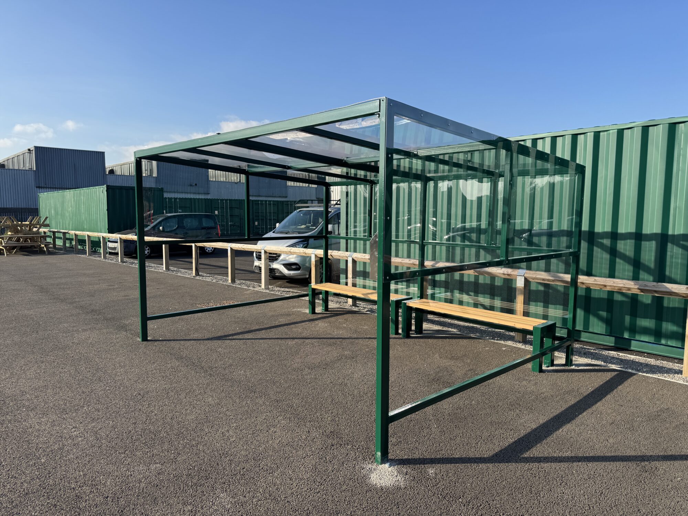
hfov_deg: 71.6
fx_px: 477
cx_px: 344
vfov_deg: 56.8
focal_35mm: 24
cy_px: 258
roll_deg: -0.9
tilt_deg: -5.0
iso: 80
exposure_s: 1/2710
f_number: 1.78
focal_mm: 6.76
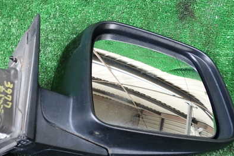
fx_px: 312
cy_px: 77
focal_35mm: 48
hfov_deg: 40.7
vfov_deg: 28.1
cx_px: 83
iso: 200
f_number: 2.3
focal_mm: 5.4
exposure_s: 1/30
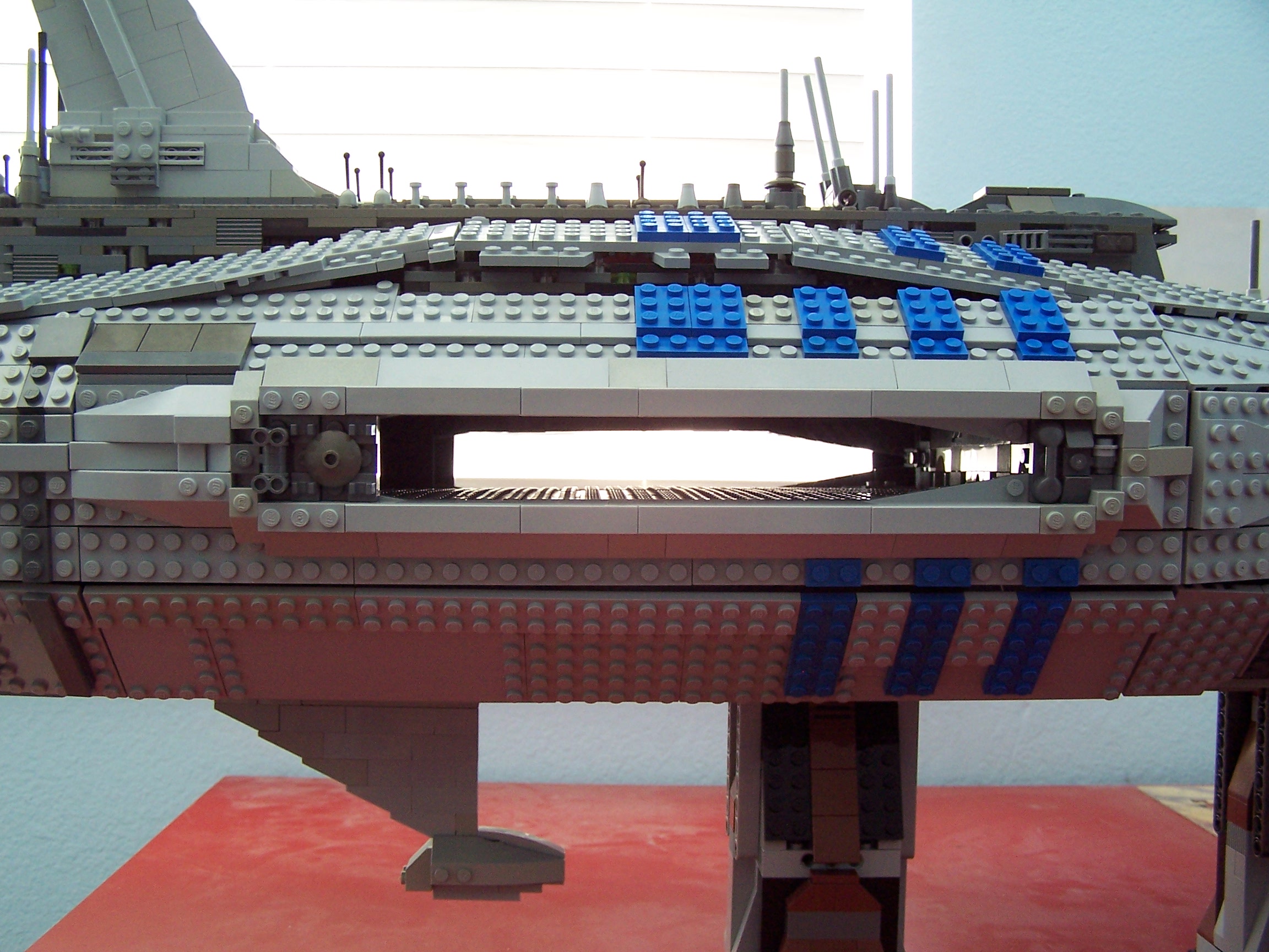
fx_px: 1393
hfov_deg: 49.0
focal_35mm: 38
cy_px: 476
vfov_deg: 37.7
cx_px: 634
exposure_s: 1/10
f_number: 2.8
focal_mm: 6.3
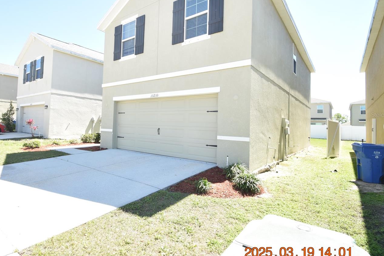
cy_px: 115
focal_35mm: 19
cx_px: 155
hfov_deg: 85.9
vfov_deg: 64.4
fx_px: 203
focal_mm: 10
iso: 360
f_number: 8
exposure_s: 1/250
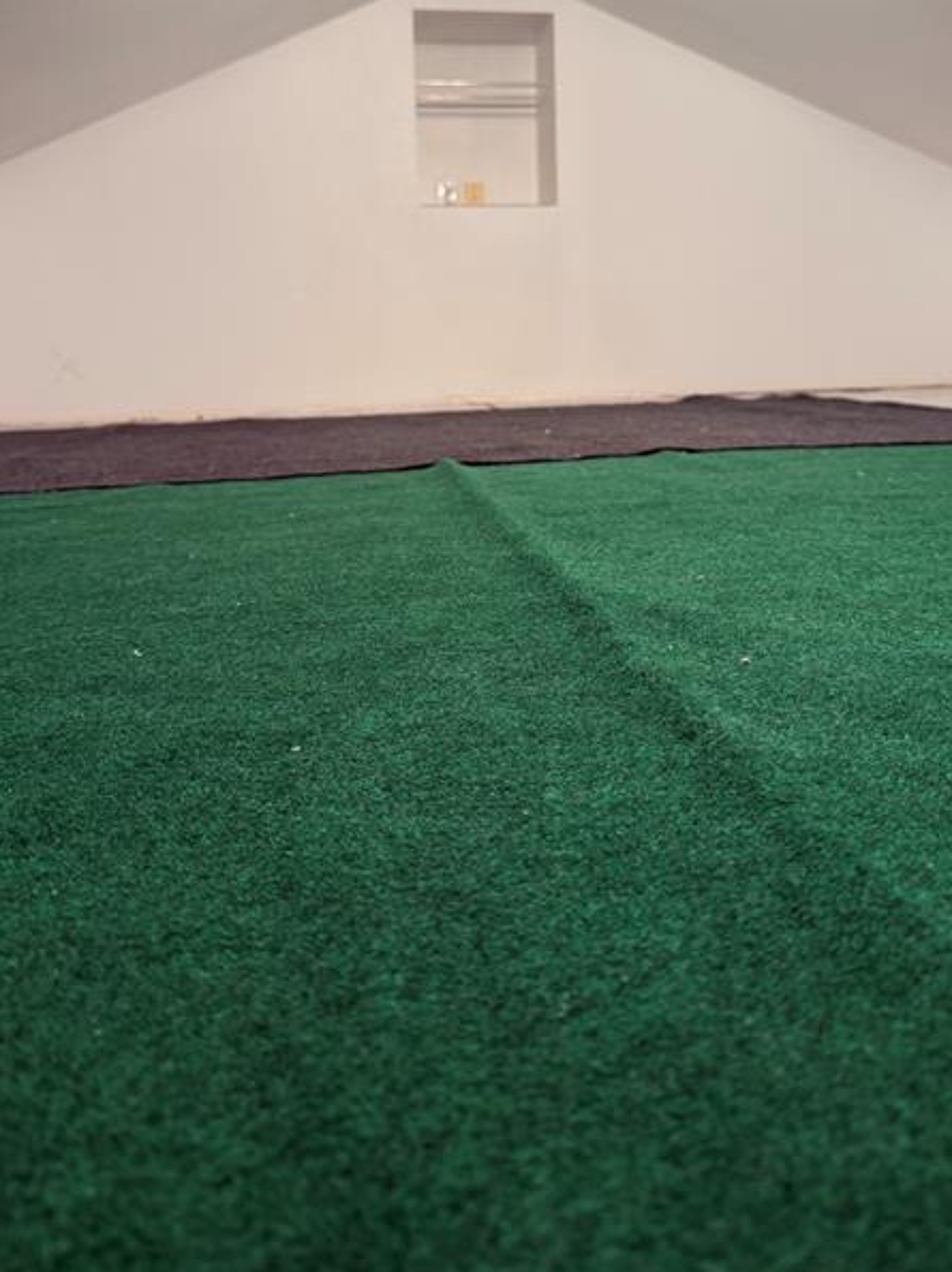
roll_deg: +1.6
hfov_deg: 45.3
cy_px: 472
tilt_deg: -5.3
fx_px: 1139
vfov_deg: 57.6
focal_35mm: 31
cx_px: 510
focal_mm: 6.76
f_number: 1.78
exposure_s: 1/60
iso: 160
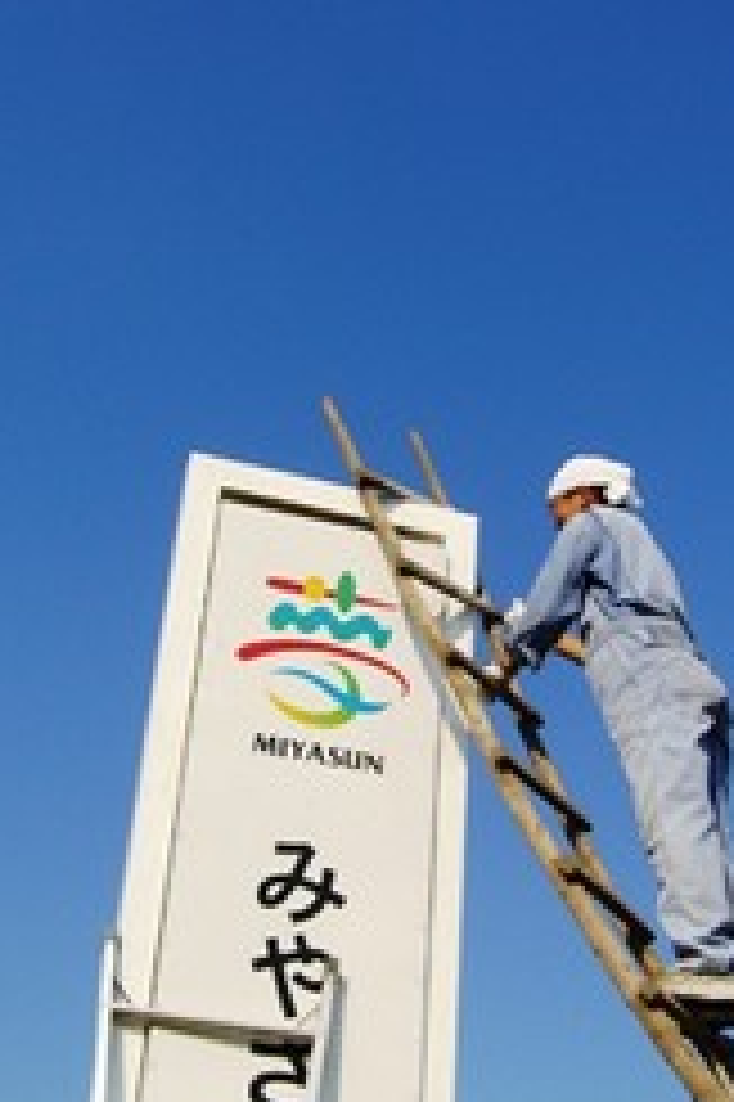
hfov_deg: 25.8
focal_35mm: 52
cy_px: 555
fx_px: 1592
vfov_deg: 38.2
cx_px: 482
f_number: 5.6
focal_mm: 5.8
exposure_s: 1/500
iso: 80
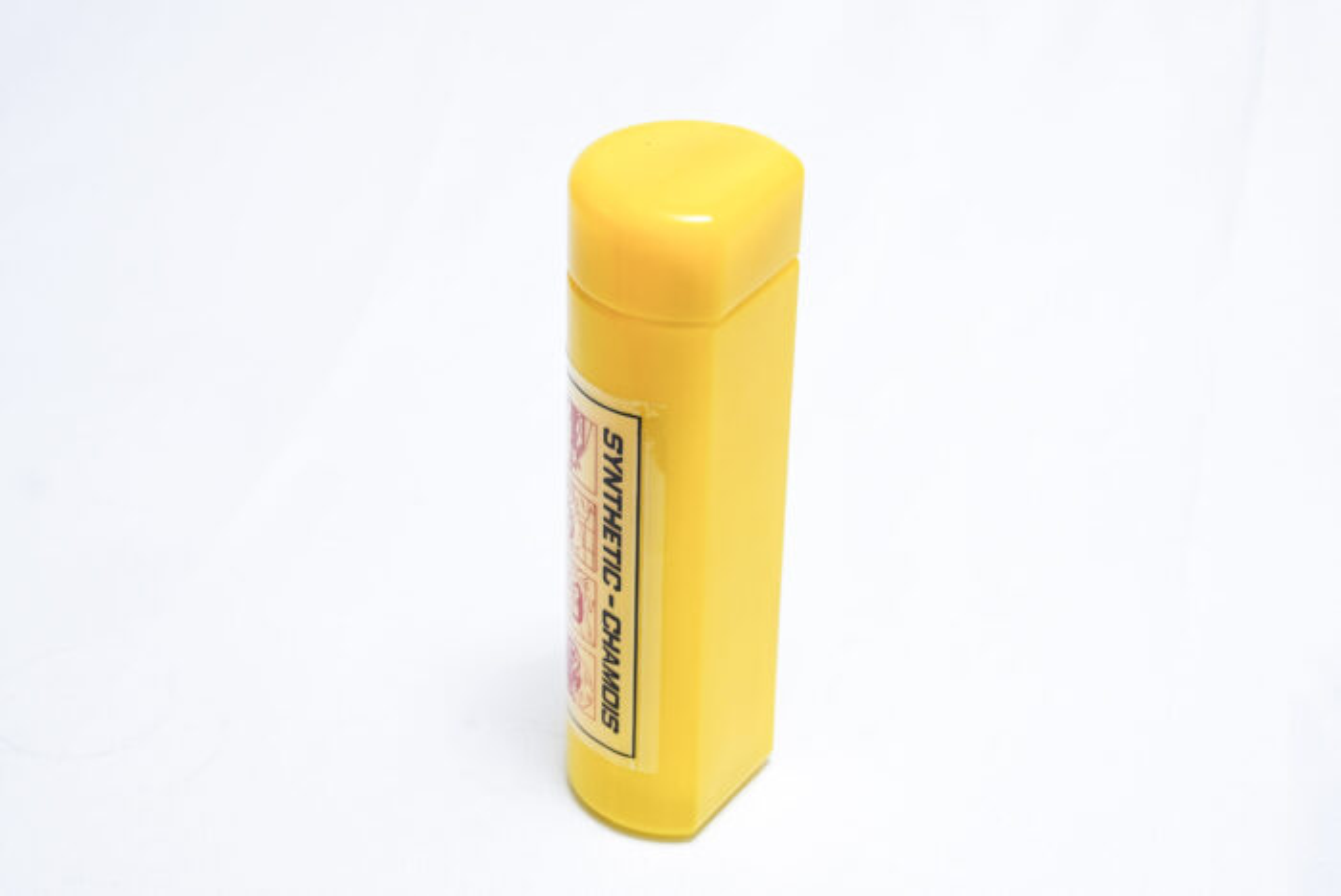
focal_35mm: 70
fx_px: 2610
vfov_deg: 19.5
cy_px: 448
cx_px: 670
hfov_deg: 28.8
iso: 3200
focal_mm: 70
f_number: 8
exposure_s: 1/250
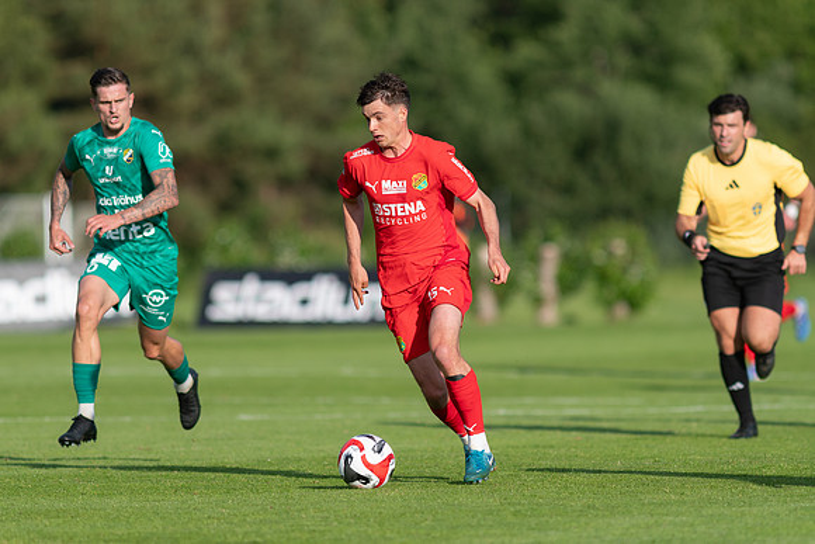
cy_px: 272
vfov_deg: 3.1
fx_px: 10189
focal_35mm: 450
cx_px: 408
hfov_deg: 4.6
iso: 100
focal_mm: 300
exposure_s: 1/1600
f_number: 3.2
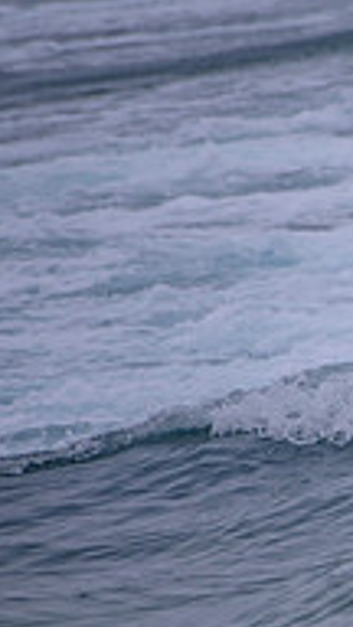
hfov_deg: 0.6
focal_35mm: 1941
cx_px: 813
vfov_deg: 1.1
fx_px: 32299
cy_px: 342
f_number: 5.6
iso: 100
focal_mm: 500
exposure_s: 1/2000
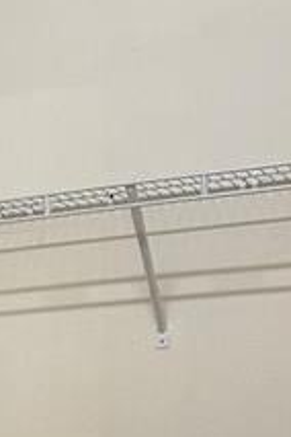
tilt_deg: -8.0
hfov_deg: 14.0
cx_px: -180
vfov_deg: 20.7
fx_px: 1091
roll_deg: +1.2
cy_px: 564
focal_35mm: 90
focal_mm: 6.86
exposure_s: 1/60
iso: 125
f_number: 1.78
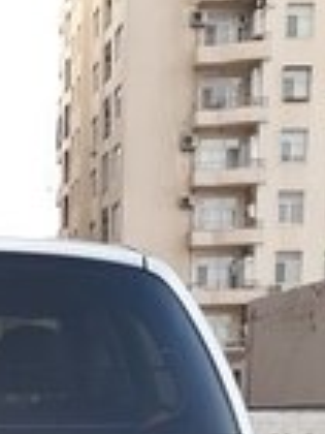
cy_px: 608
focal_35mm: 96
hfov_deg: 14.8
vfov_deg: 18.6
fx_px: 1202
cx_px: -87
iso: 64
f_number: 1.9
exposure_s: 1/100
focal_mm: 3.6
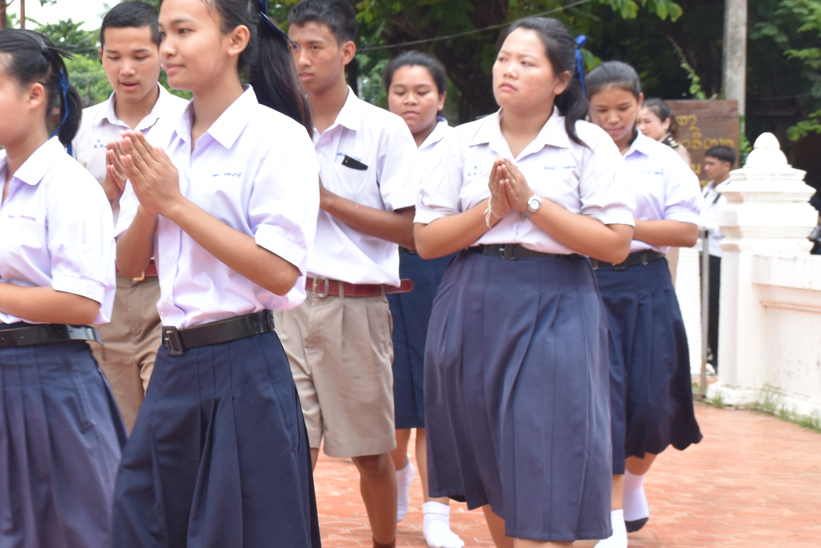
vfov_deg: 13.3
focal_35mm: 103
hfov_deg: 19.4
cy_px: 243
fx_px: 2349
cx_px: 61
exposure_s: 1/250
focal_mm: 34
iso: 250
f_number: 8
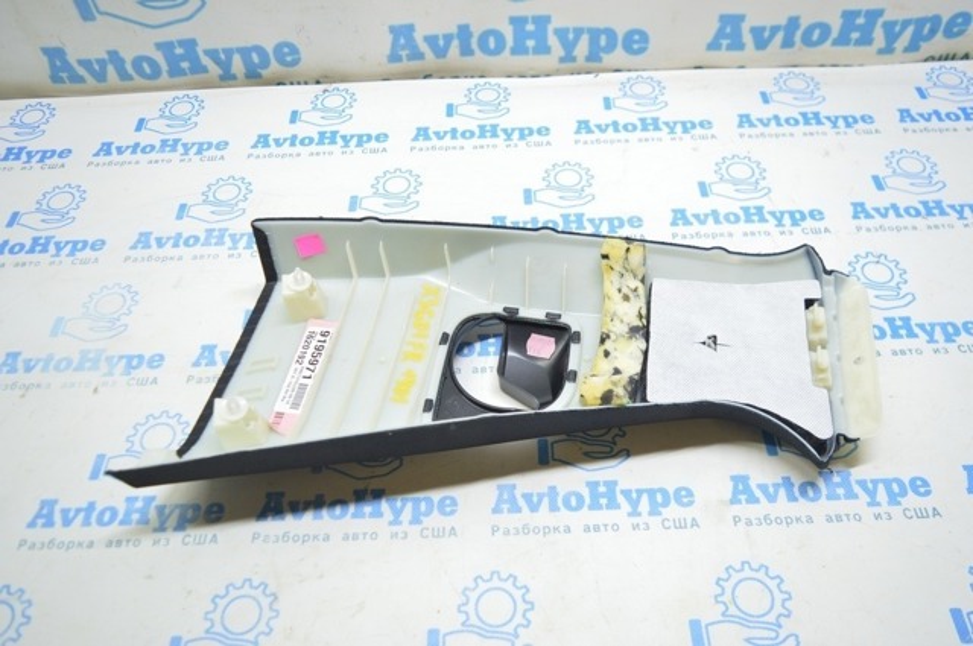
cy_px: 323
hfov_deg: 62.0
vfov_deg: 43.5
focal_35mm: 30
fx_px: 810
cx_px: 486
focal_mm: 20
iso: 400
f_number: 3.8
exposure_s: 1/40
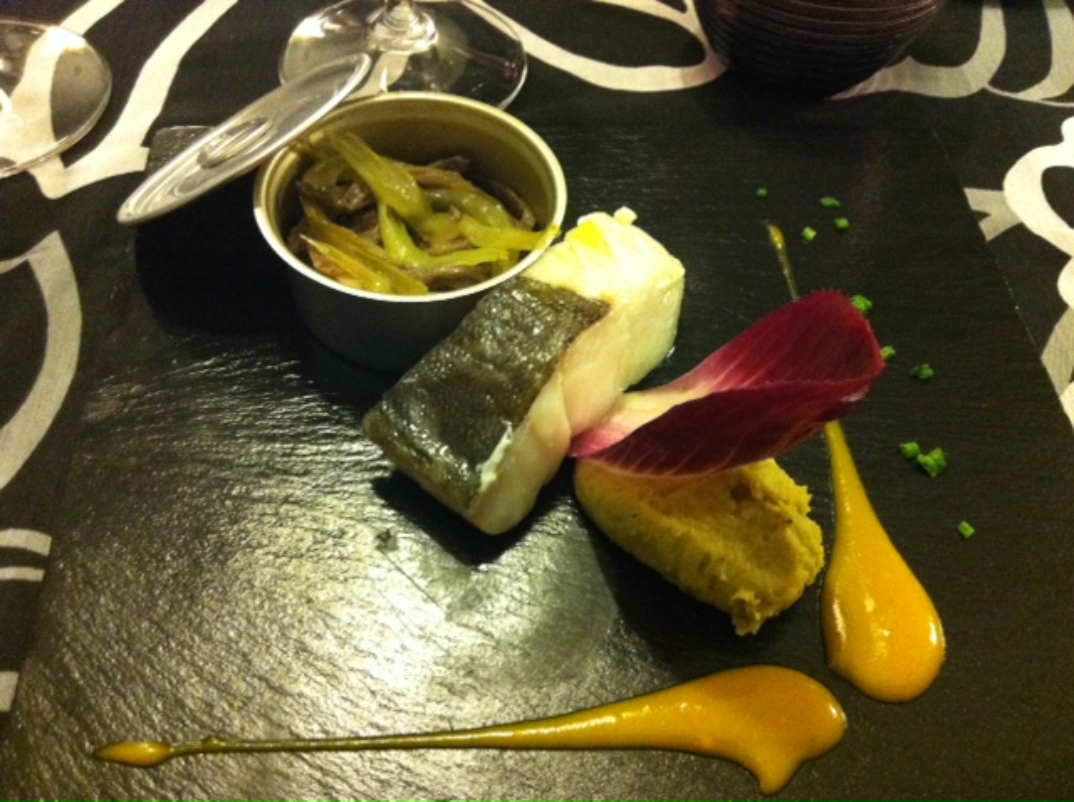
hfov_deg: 52.7
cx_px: 537
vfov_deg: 40.6
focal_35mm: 35
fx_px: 1084
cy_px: 401
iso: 640
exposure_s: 1/15
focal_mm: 3.85
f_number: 2.8
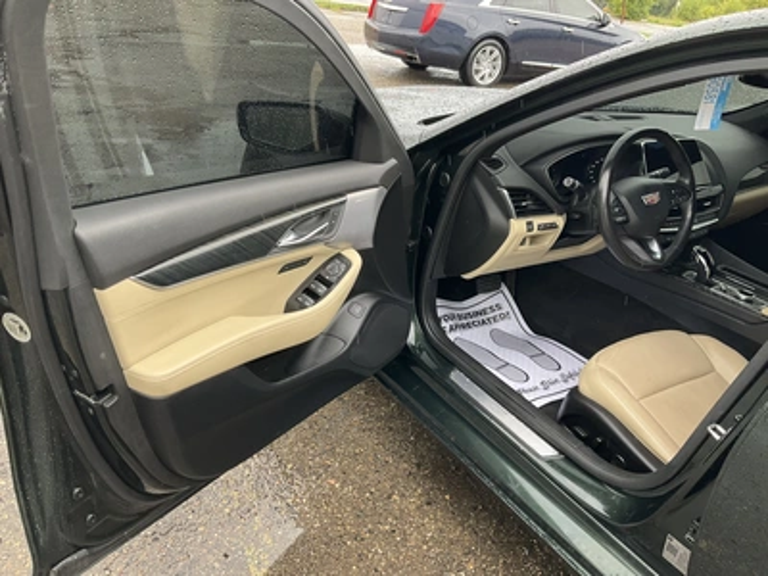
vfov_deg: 48.2
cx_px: 384
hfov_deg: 61.7
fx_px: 643
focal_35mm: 29
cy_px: 288
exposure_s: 1/122
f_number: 1.8
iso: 50
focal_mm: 3
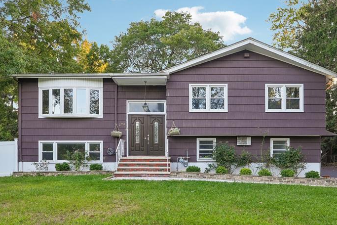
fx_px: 225
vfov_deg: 52.8
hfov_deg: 73.7
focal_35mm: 24
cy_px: 133
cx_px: 173
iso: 400
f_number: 8
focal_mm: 16
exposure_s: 1/20
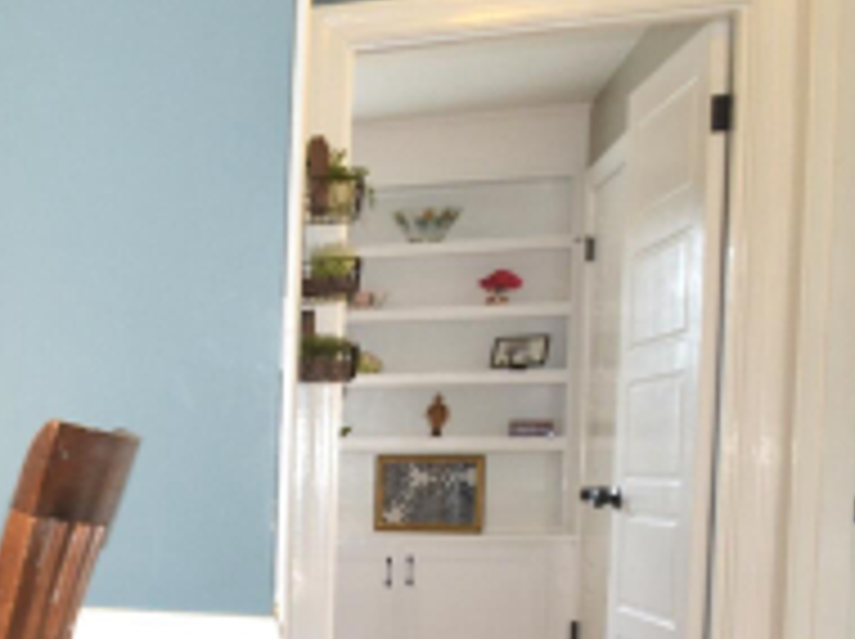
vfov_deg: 25.2
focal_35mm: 57
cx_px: -486
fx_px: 1406
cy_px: 508
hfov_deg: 24.6
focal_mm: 10
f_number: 3.5
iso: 400
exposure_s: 1/60
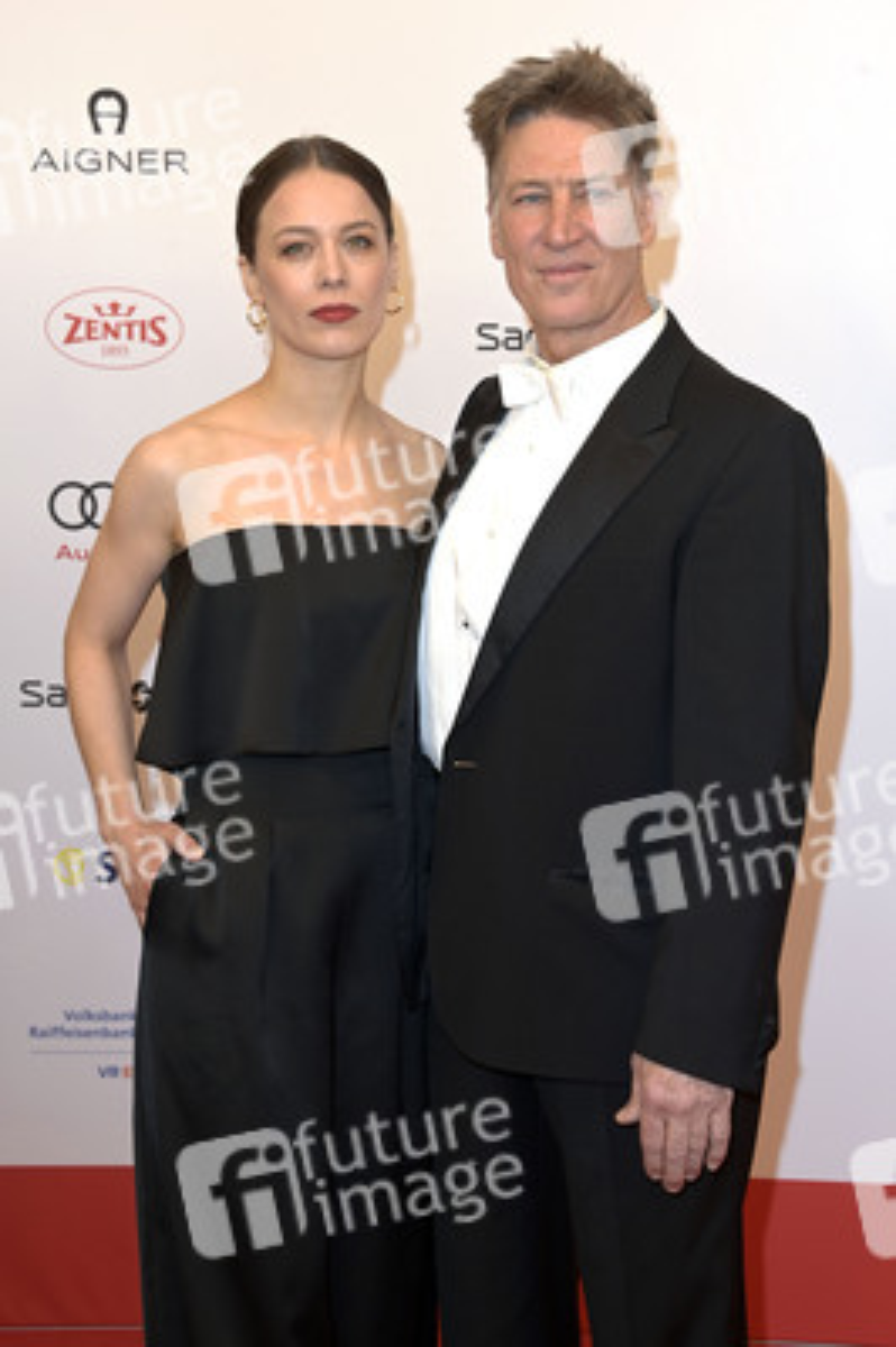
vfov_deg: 31.0
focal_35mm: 65
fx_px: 2431
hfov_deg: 20.9
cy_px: 674
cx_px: 448
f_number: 6.3
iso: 400
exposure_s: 1/250
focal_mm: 65
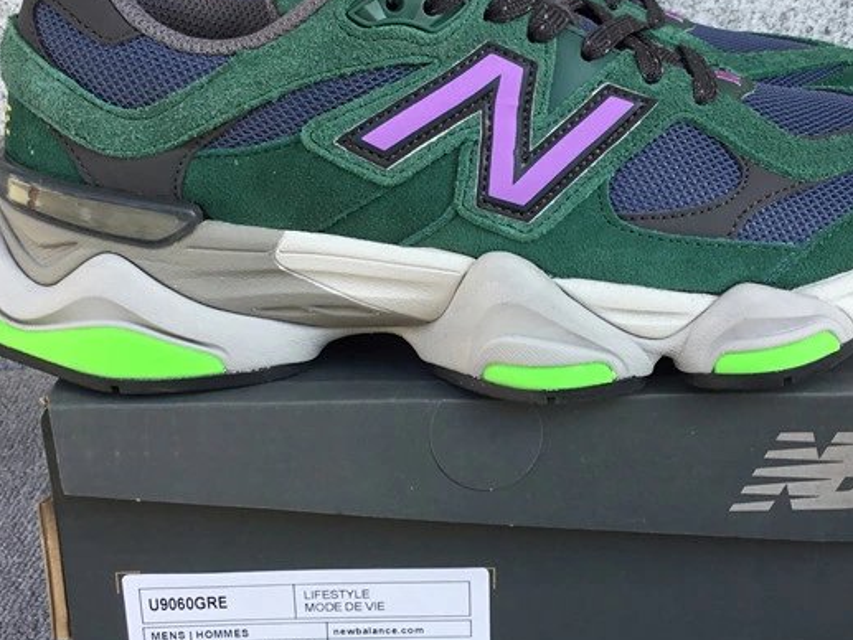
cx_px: 477
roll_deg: +1.2
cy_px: 322
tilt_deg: -21.0
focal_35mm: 54
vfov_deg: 27.0
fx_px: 1331
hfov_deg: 35.5
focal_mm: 3.3
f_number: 2.4
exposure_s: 1/197
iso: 25
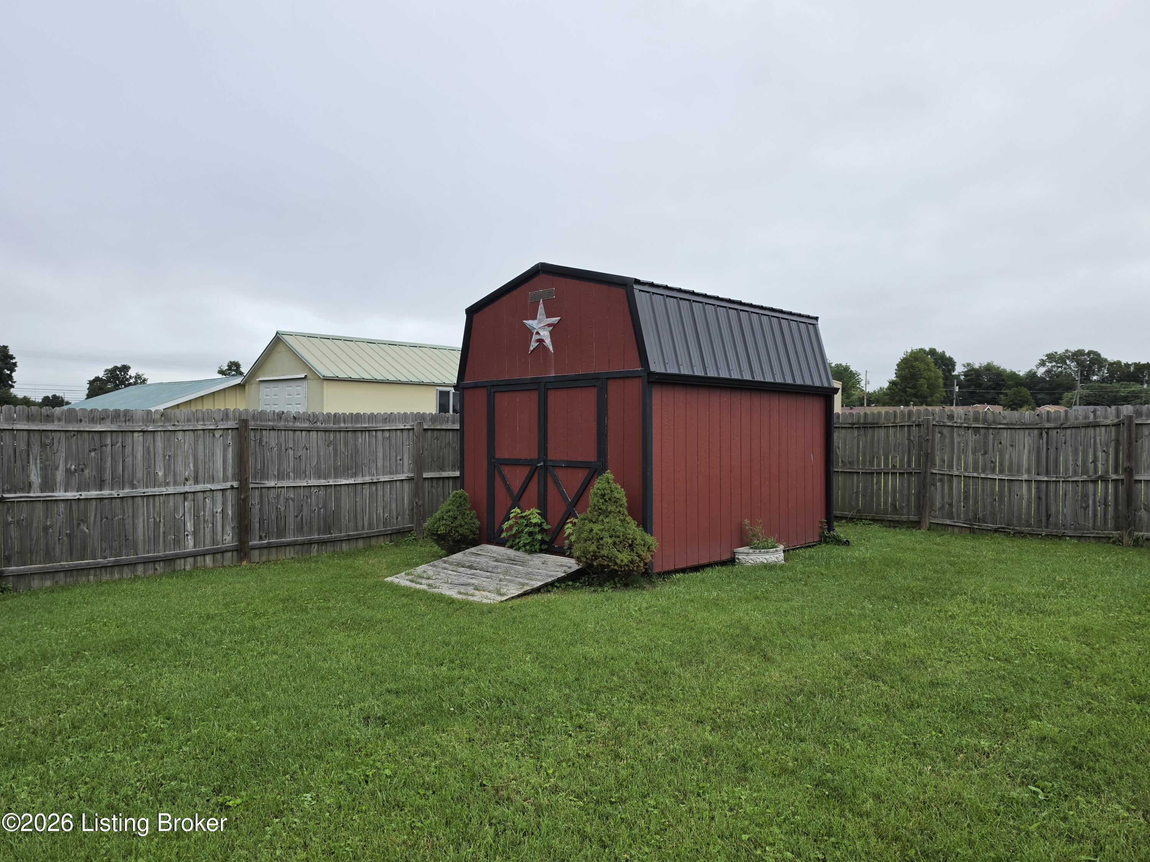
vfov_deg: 58.9
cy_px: 431
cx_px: 575
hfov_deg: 73.9
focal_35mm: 23
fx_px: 764
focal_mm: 6.5
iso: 64
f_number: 1.4
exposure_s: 1/2082
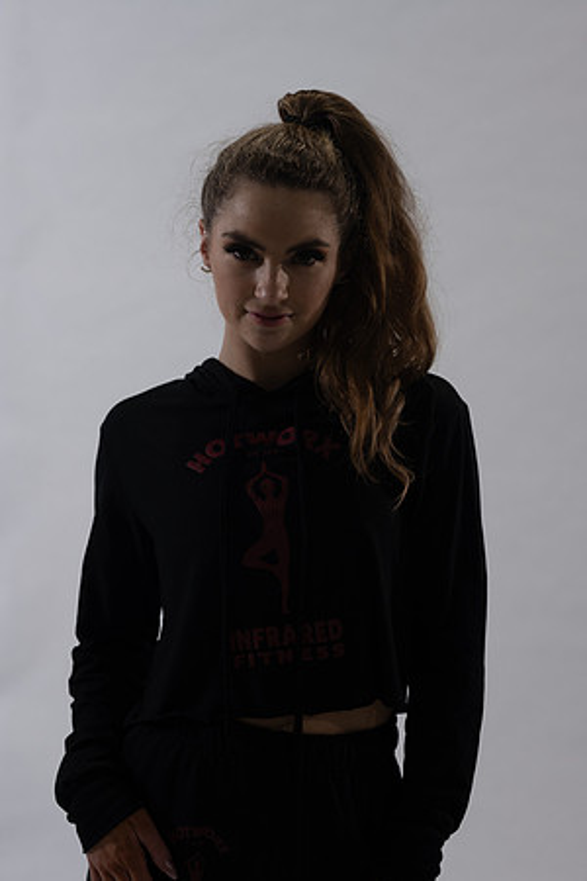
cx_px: 294
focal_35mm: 85
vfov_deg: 23.9
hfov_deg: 16.1
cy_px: 440
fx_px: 2079
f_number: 4
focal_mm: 85
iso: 125
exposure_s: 1/125
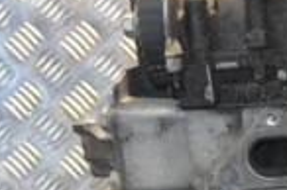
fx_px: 1721
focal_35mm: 216
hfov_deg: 9.3
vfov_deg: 6.3
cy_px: 300
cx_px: 401
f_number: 7.1
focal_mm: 35
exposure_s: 1/60
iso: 3200
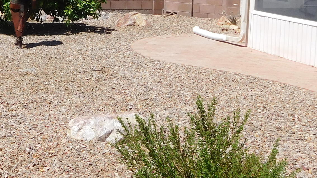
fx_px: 605
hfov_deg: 29.0
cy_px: -15
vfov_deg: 16.3
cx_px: 84
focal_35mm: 72
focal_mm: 4.5
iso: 125
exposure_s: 1/400
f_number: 6.8
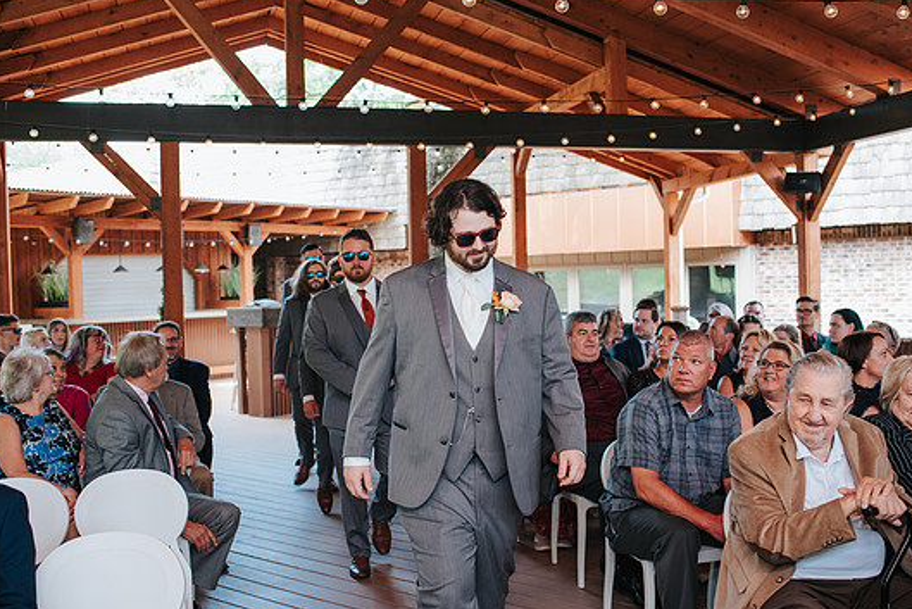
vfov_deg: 34.2
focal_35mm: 39
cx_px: 465
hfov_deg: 49.5
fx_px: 988
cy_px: 315
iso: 280
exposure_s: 1/125
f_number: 3.2
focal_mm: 35
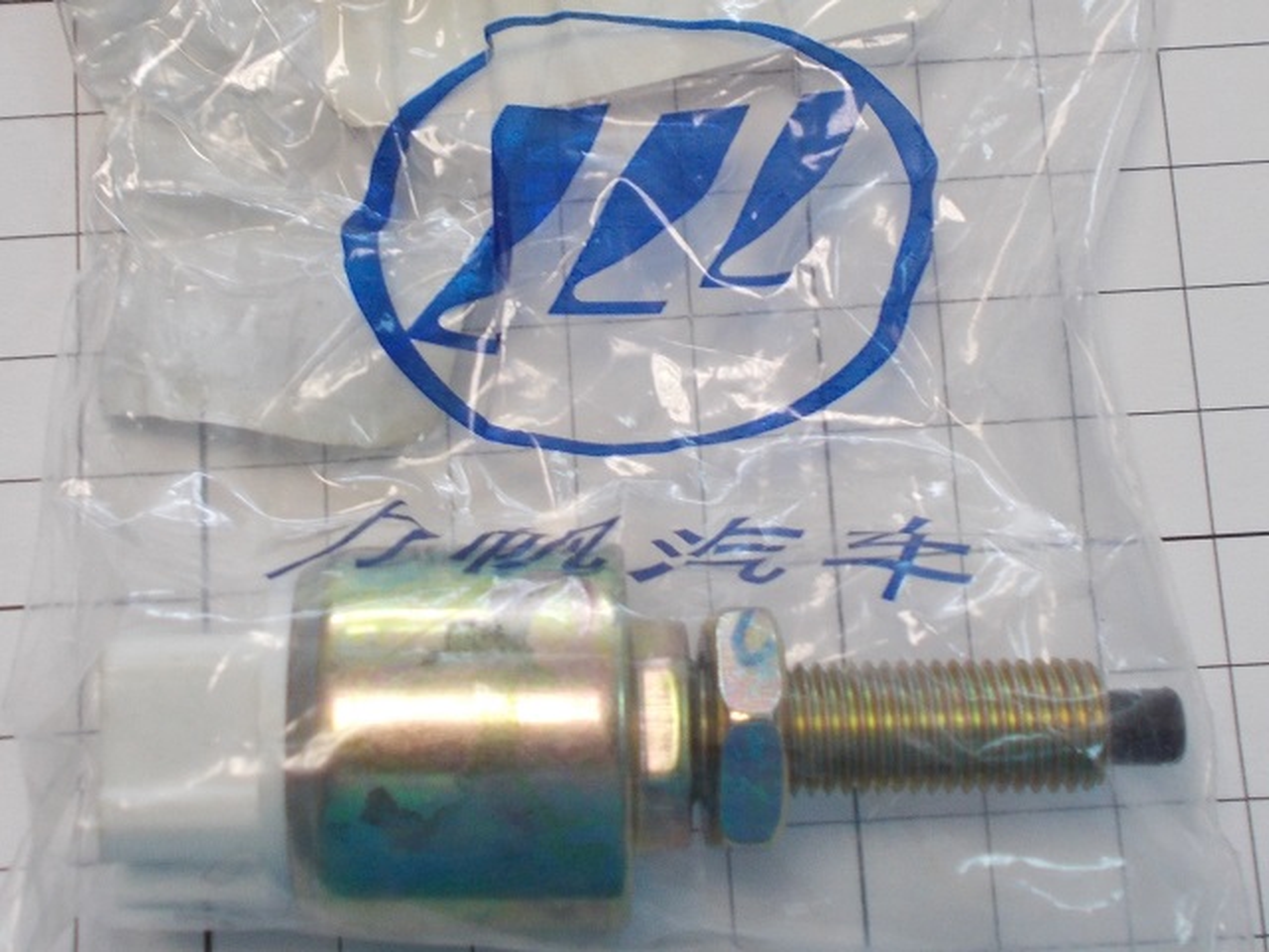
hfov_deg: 54.0
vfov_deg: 41.8
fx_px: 1246
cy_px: 476
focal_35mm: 34
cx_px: 634
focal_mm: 6
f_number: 3.6
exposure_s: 1/25
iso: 100
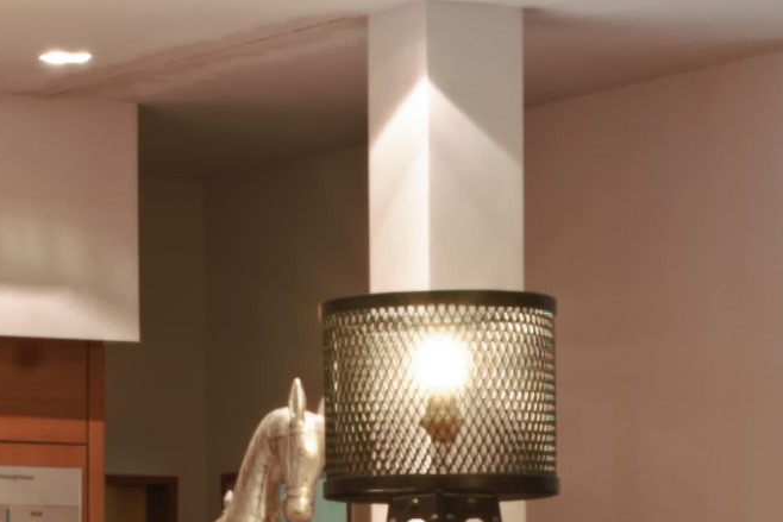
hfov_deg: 9.1
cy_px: 768
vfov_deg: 6.0
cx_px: 289
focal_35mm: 225
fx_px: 4895
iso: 250
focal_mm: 29
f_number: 14
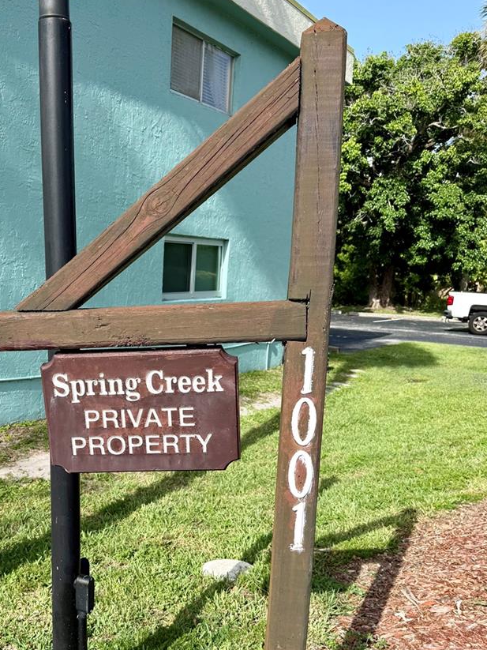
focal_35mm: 35
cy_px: 379
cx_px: 173
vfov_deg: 52.4
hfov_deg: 40.3
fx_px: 657
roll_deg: -0.7
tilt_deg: -7.8
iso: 80
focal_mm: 6.76
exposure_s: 1/2703
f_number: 1.78
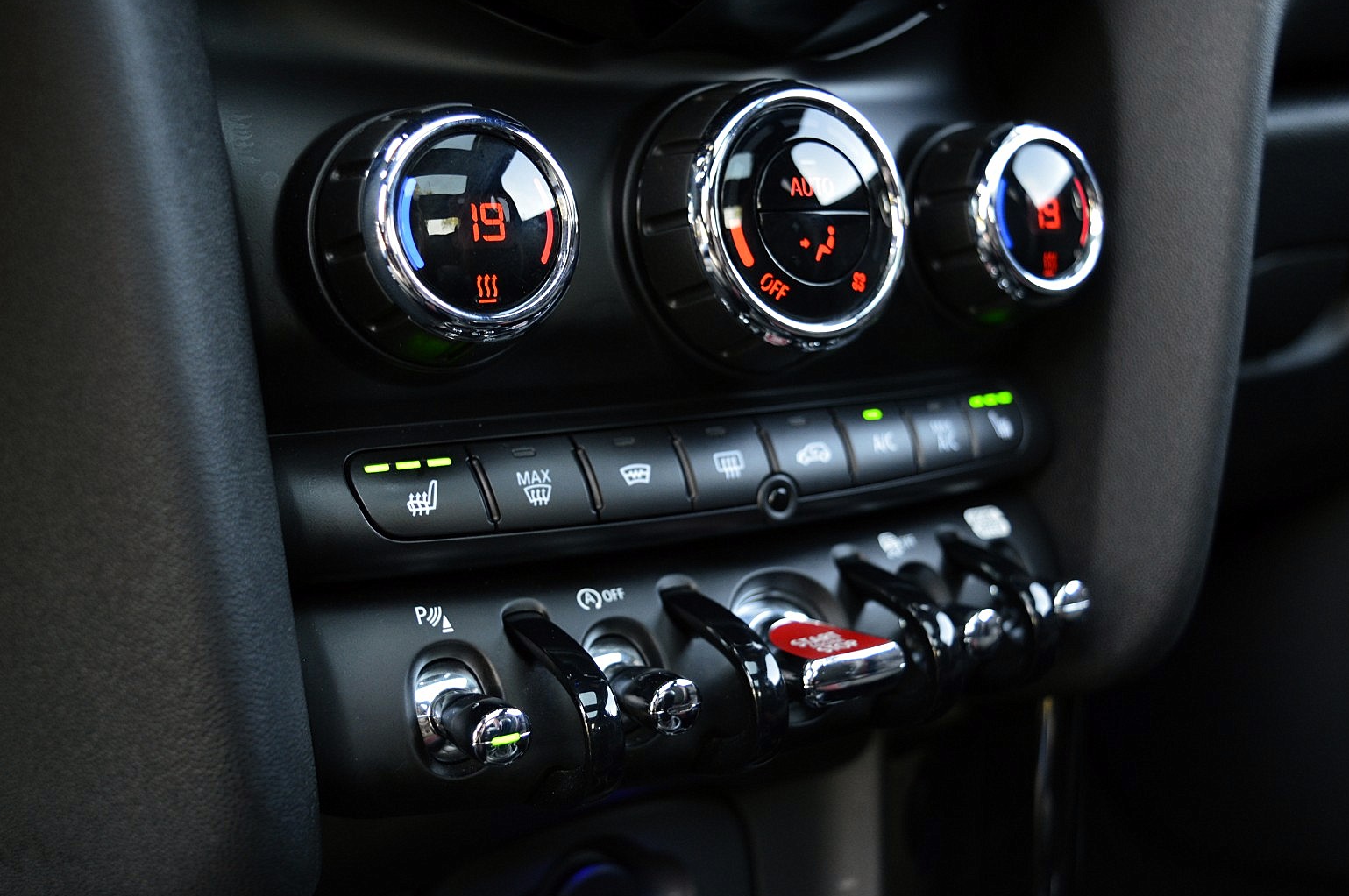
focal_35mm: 38
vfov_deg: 35.0
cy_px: 436
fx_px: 1423
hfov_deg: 50.7
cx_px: 642
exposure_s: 1/60
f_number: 4
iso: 800
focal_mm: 24
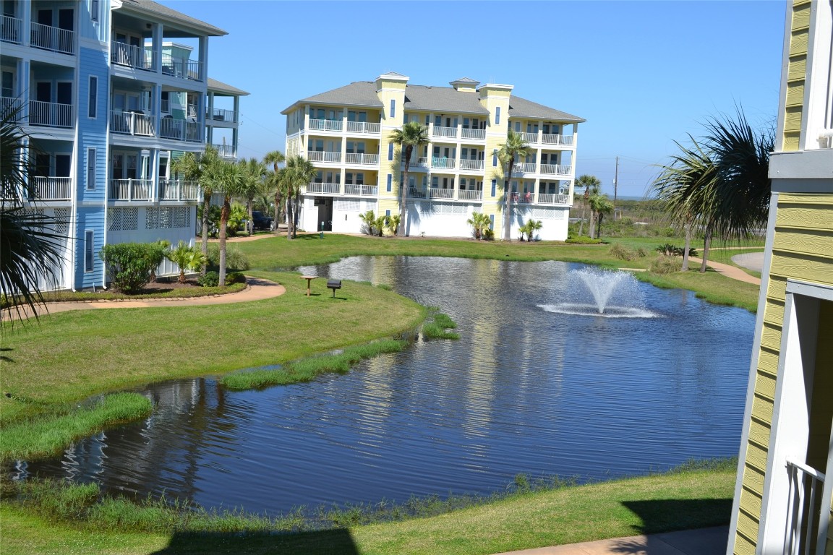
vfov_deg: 34.2
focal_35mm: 39
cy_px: 278
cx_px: 416
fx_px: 902
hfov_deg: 49.6
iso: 100
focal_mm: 26
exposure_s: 1/250
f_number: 8
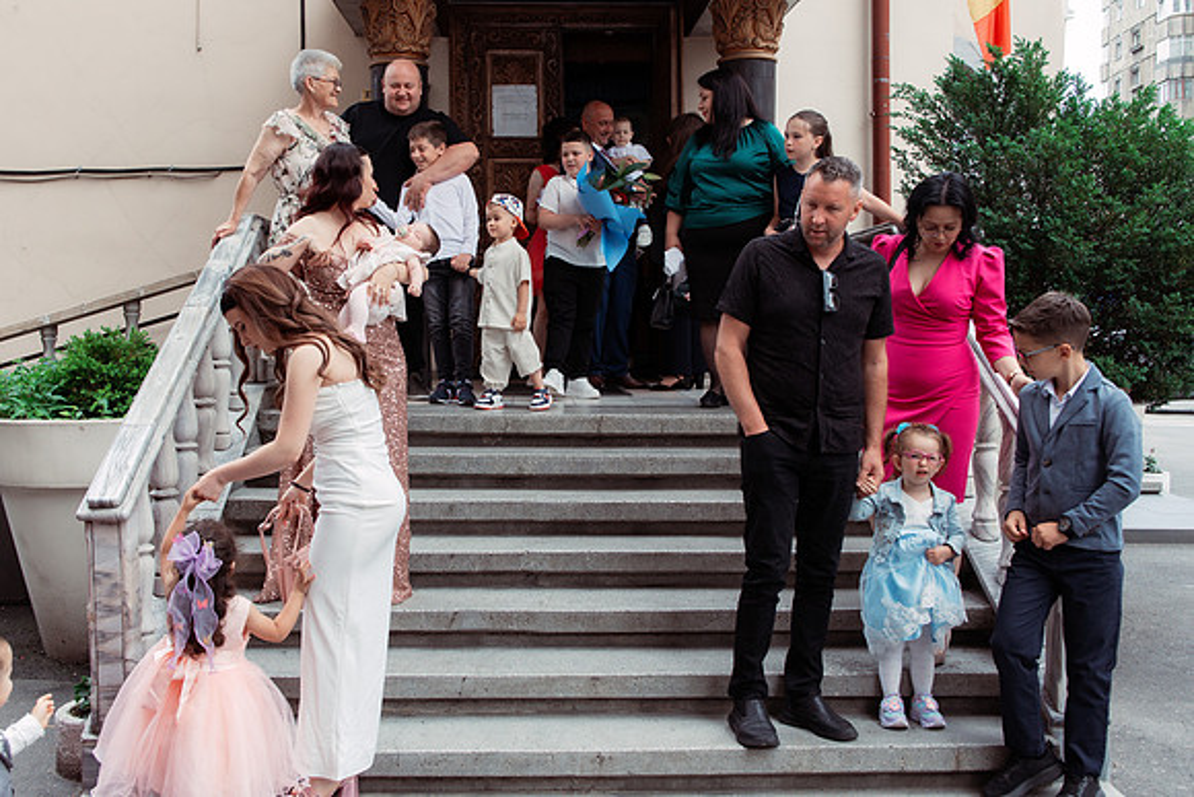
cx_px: 554
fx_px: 1245
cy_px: 370
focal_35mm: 38
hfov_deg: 51.2
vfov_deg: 35.5
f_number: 6.3
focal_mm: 35
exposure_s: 1/320
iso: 400
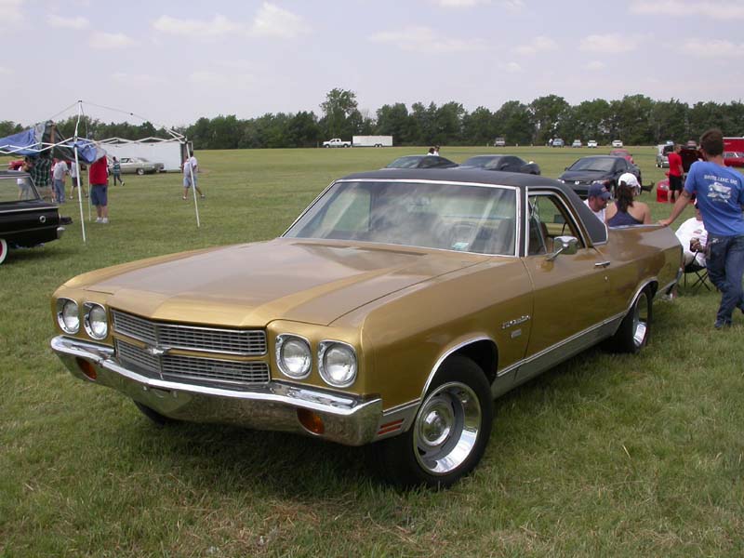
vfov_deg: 37.7
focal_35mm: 38
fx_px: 817
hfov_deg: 49.0
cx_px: 372
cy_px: 279
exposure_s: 1/363
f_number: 6.7
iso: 100
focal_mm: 7.85
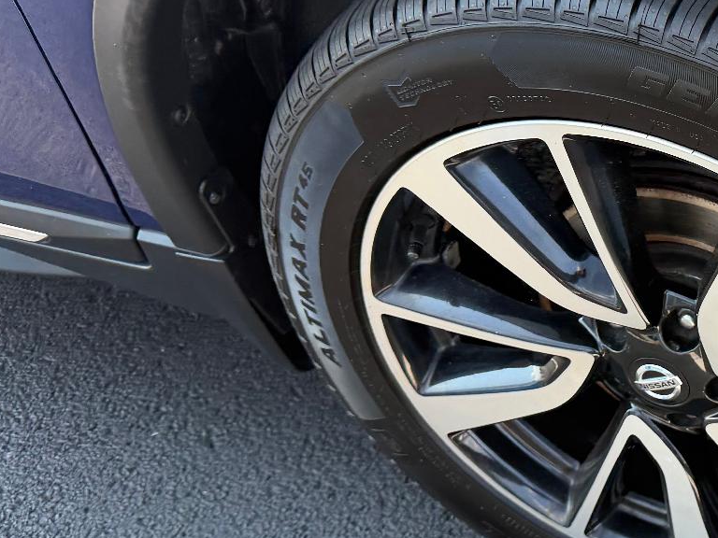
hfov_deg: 28.1
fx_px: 1245
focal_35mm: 60
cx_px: 861
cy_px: 311
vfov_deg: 24.4
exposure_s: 1/440
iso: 100
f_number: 1.78
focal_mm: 6.76
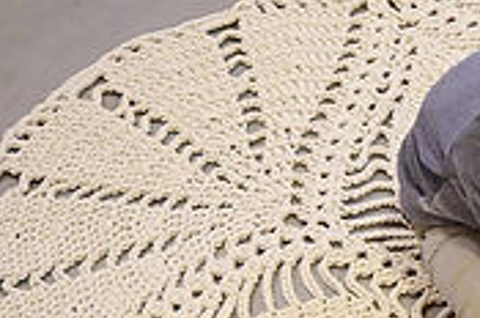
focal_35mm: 132
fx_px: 1757
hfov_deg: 14.2
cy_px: 388
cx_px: 790
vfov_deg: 10.2
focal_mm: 24
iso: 3200
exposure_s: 1/80
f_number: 4.5
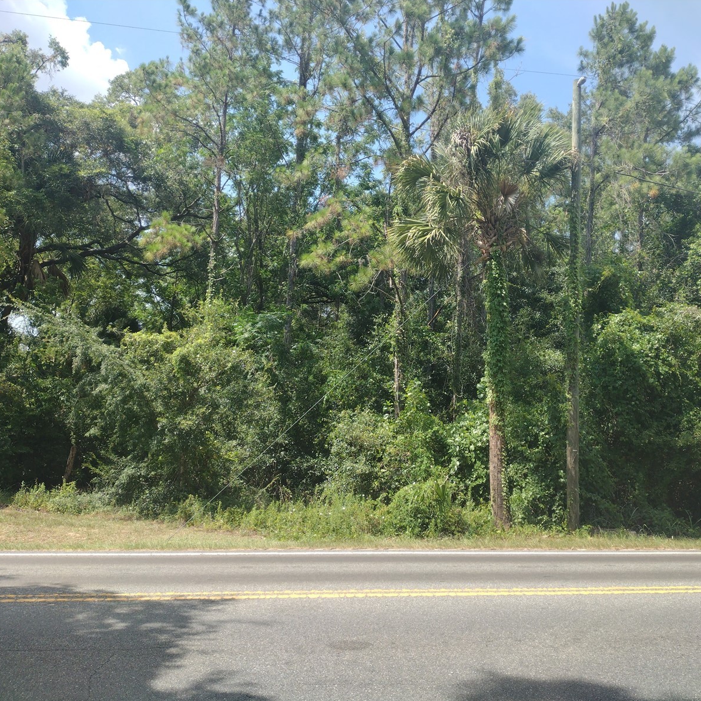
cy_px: 351
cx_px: 363
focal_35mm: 32
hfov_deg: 51.1
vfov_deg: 51.1
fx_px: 733
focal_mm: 4.71
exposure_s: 1/1282
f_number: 1.7
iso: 100
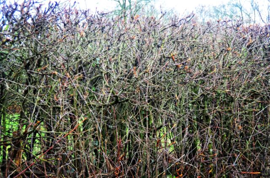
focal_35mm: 57
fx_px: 426
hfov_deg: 35.1
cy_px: 89
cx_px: 135
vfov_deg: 23.6
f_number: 4.2
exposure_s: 1/60
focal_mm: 38
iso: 200
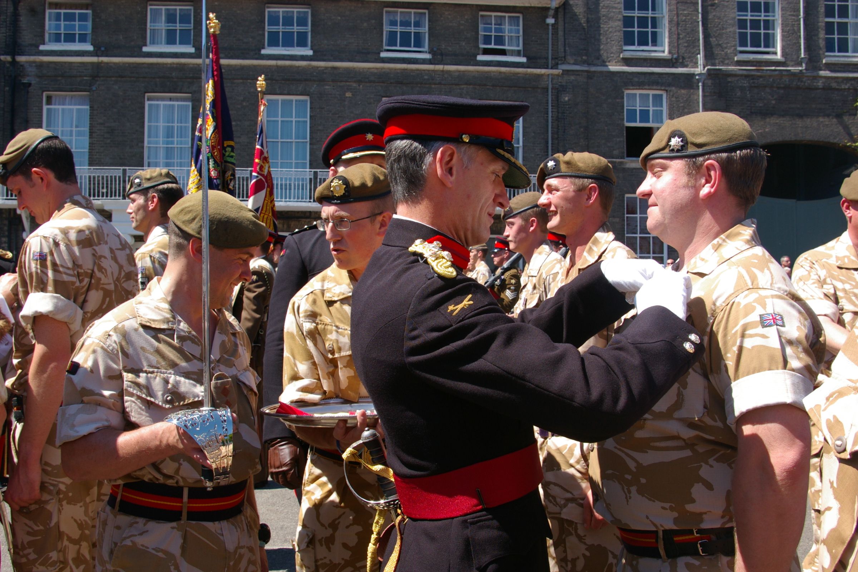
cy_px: 286
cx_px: 429
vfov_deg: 36.9
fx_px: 858
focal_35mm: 36
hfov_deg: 53.1
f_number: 11
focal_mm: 24
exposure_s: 1/125
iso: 200
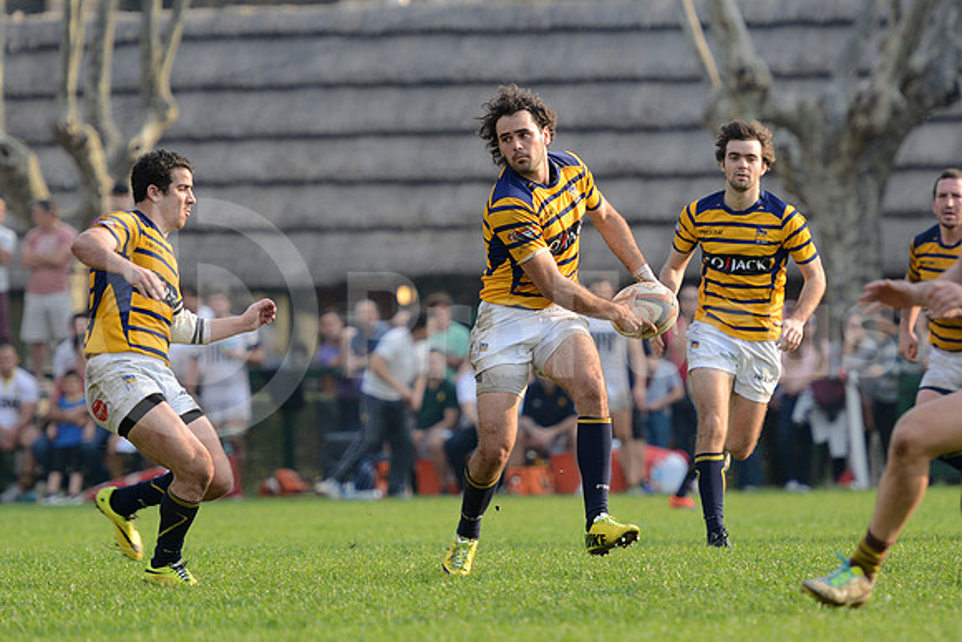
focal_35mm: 240
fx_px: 6415
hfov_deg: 8.6
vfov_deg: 5.7
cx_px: 481
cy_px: 321
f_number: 4
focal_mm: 240
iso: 400
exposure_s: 1/640
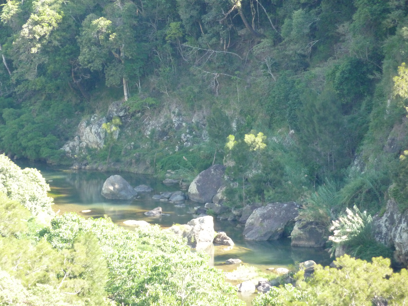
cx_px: 204
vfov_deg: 5.0
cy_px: 153
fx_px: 3536
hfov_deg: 6.6
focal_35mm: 300
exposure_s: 1/125
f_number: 4.9
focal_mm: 49.2
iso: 400
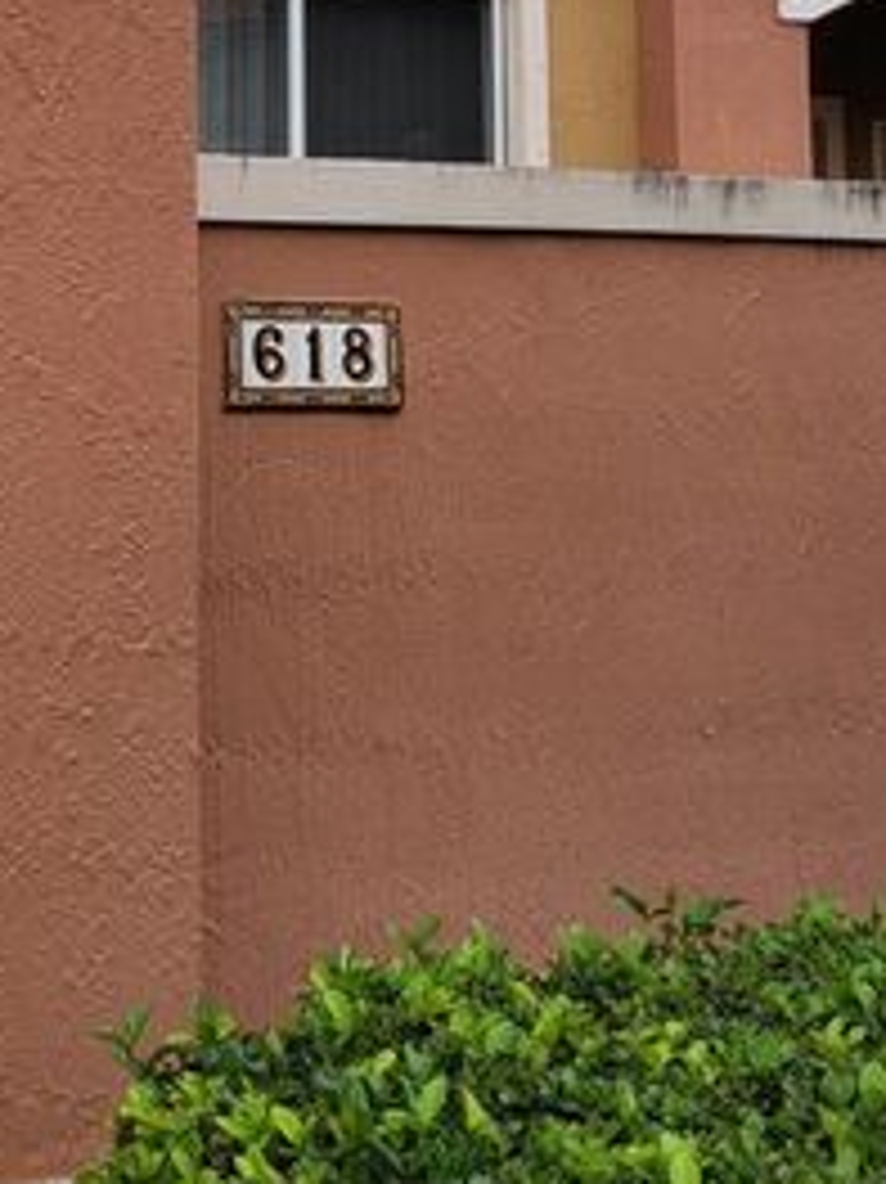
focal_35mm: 66
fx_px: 2254
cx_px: -202
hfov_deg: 20.6
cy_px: 38
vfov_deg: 27.9
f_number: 1.8
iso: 40
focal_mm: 5.4
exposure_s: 1/1789
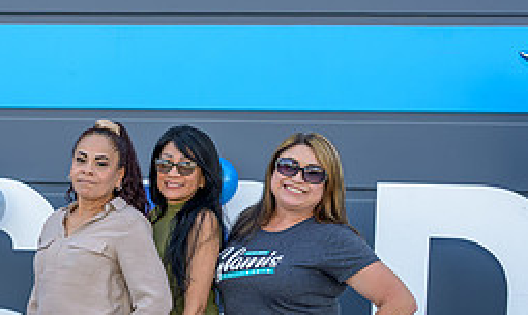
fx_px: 966
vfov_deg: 18.3
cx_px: 90
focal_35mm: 68
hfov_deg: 29.7
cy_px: 267
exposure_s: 1/200
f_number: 4
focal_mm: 27.5
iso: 100
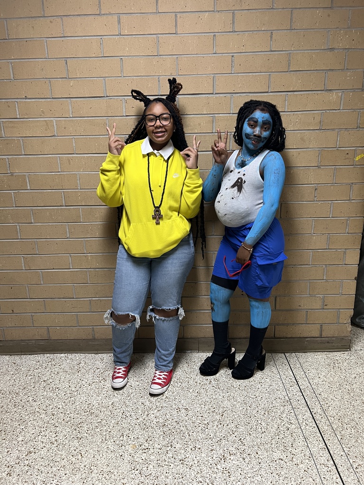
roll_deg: +1.8
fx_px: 365
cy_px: 242
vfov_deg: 67.3
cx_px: 182
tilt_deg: -16.2
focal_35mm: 26
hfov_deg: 53.1
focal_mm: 5.7
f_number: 1.5
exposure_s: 1/60
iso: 160
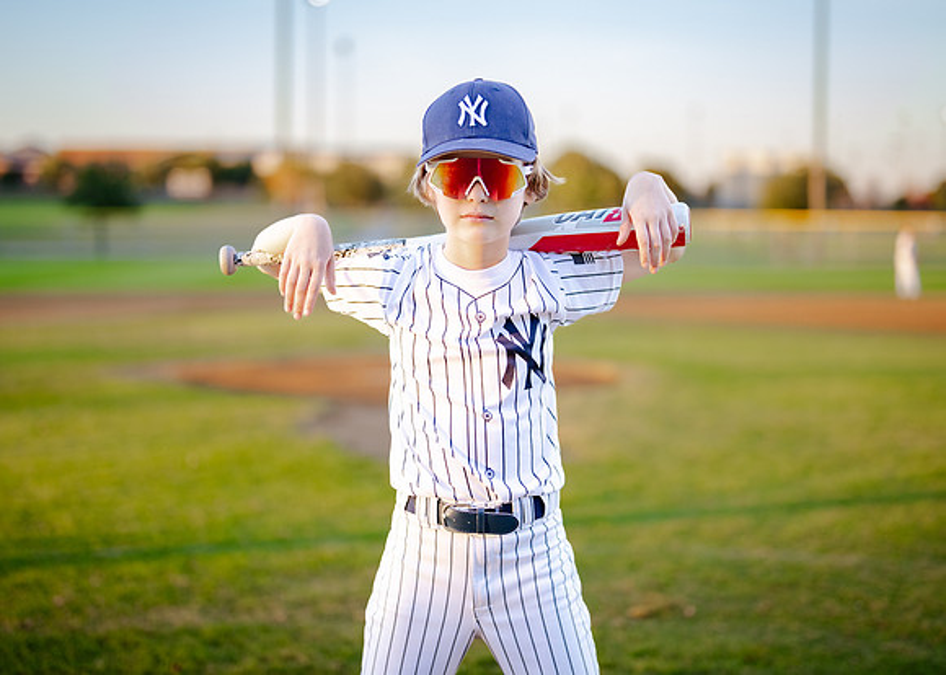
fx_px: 1617
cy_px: 314
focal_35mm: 60
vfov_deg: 23.6
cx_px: 474
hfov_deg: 32.6
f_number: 1.2
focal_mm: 50
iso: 250
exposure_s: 1/1250
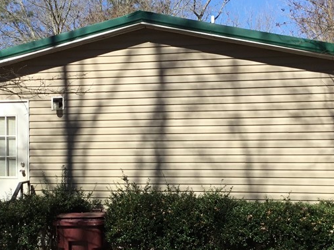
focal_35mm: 63
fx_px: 608
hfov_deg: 30.7
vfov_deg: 23.2
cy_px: 159
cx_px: 141
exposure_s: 1/916
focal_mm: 3.3
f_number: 2.4
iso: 25
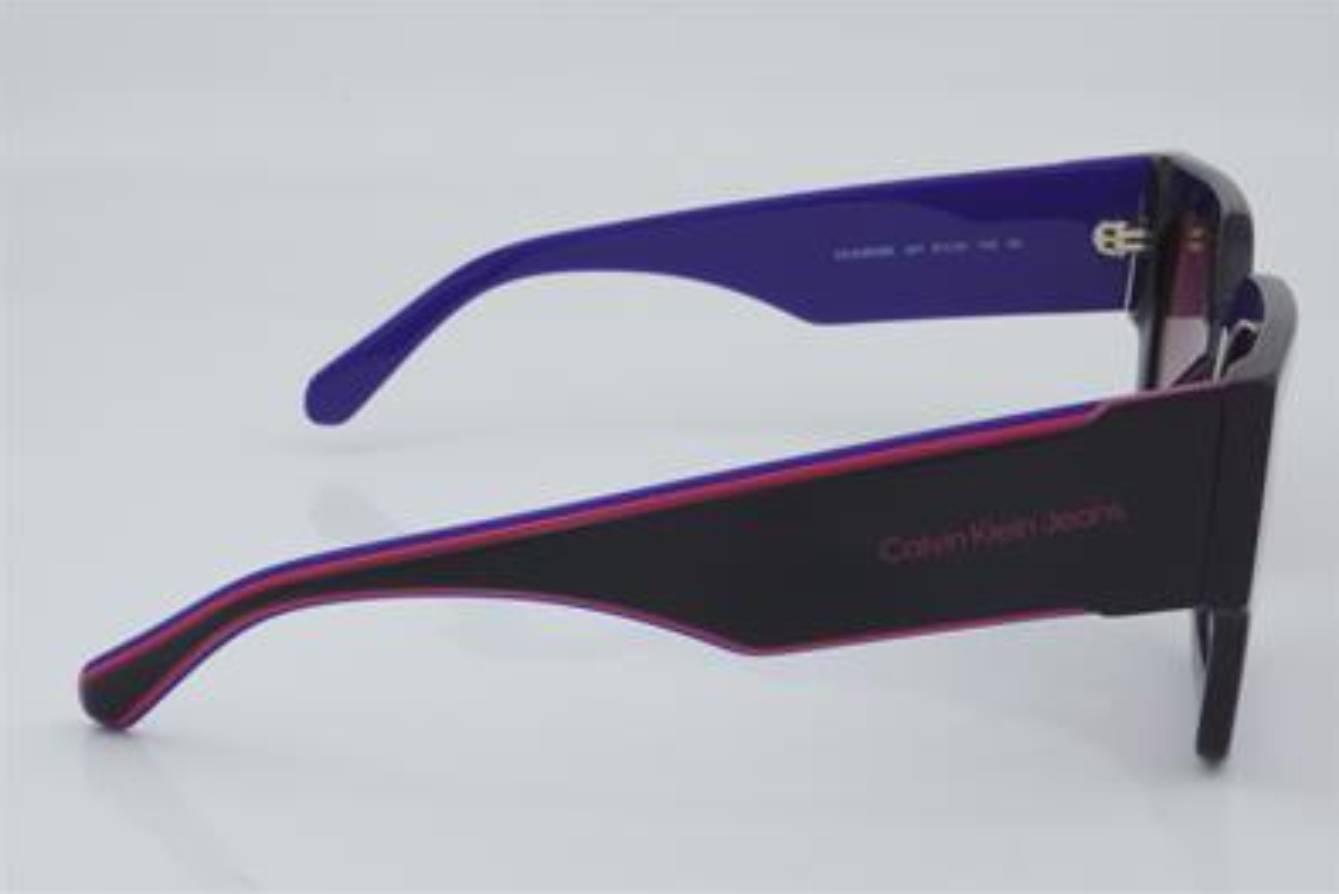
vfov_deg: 18.0
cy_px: 445
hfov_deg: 26.6
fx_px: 2828
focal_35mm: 76
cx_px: 676
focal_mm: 50
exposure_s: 1/4
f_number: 32
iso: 100
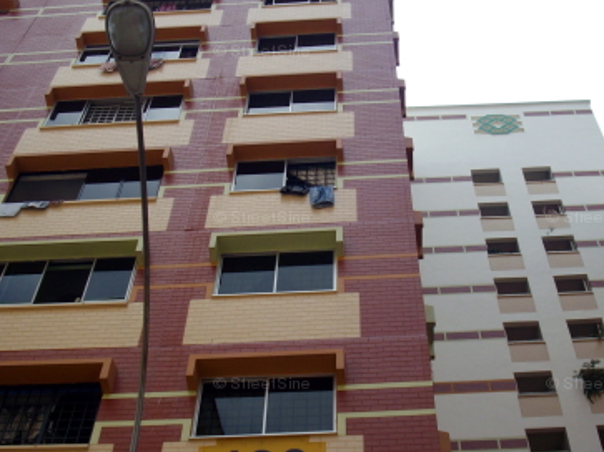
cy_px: 219
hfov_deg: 34.3
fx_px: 977
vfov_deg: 26.1
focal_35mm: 56
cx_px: 338
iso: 80
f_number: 5.6
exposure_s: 1/250
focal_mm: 6.2
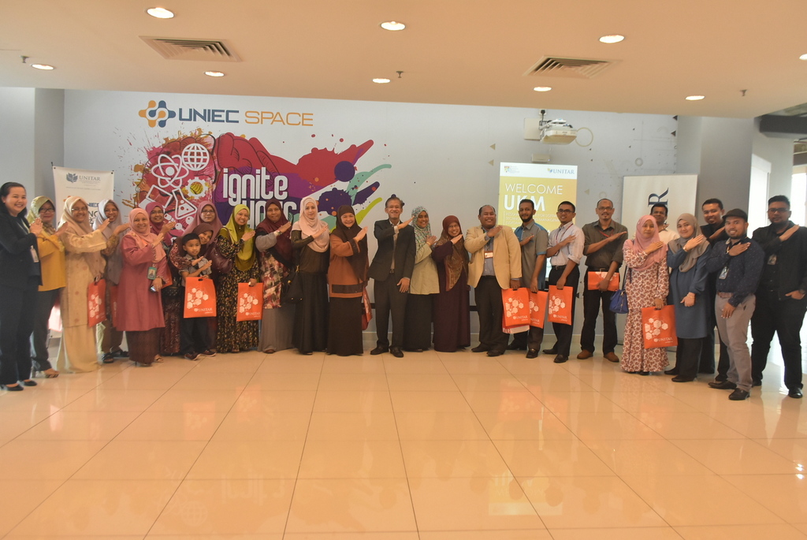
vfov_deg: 48.0
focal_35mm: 27
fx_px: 606
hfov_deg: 67.3
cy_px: 270
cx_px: 404
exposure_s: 1/100
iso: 2000
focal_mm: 18
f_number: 7.1
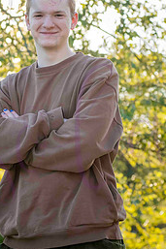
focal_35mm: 140
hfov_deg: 9.8
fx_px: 970
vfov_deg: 14.6
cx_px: 55
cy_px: 78
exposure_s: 1/400
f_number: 5.6
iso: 400
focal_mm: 80
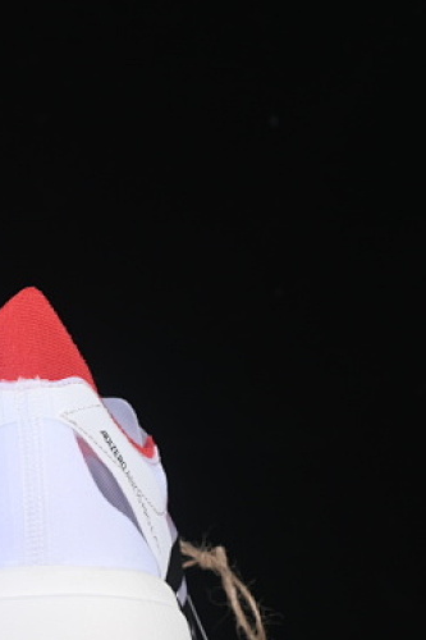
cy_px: 445
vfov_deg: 12.7
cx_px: -95
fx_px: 2877
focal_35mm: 162
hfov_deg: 8.4
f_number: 8
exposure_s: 1/100
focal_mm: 50
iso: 160
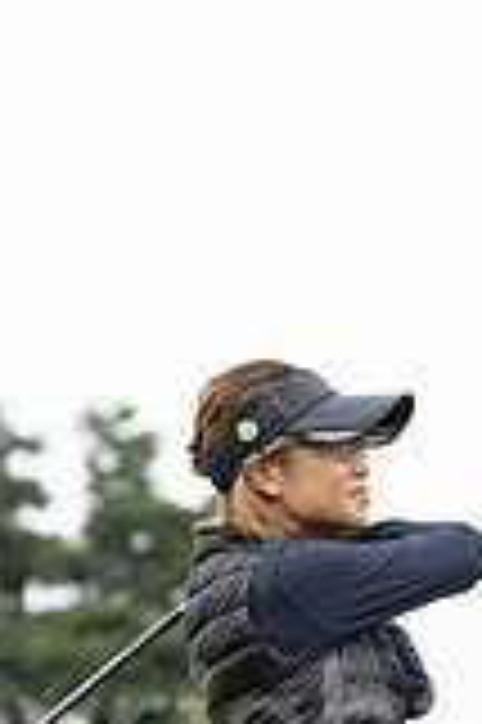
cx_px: 236
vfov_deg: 5.8
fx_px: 7165
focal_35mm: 356
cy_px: 976
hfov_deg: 3.9
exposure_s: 1/2000
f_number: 3.2
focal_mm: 85
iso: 500
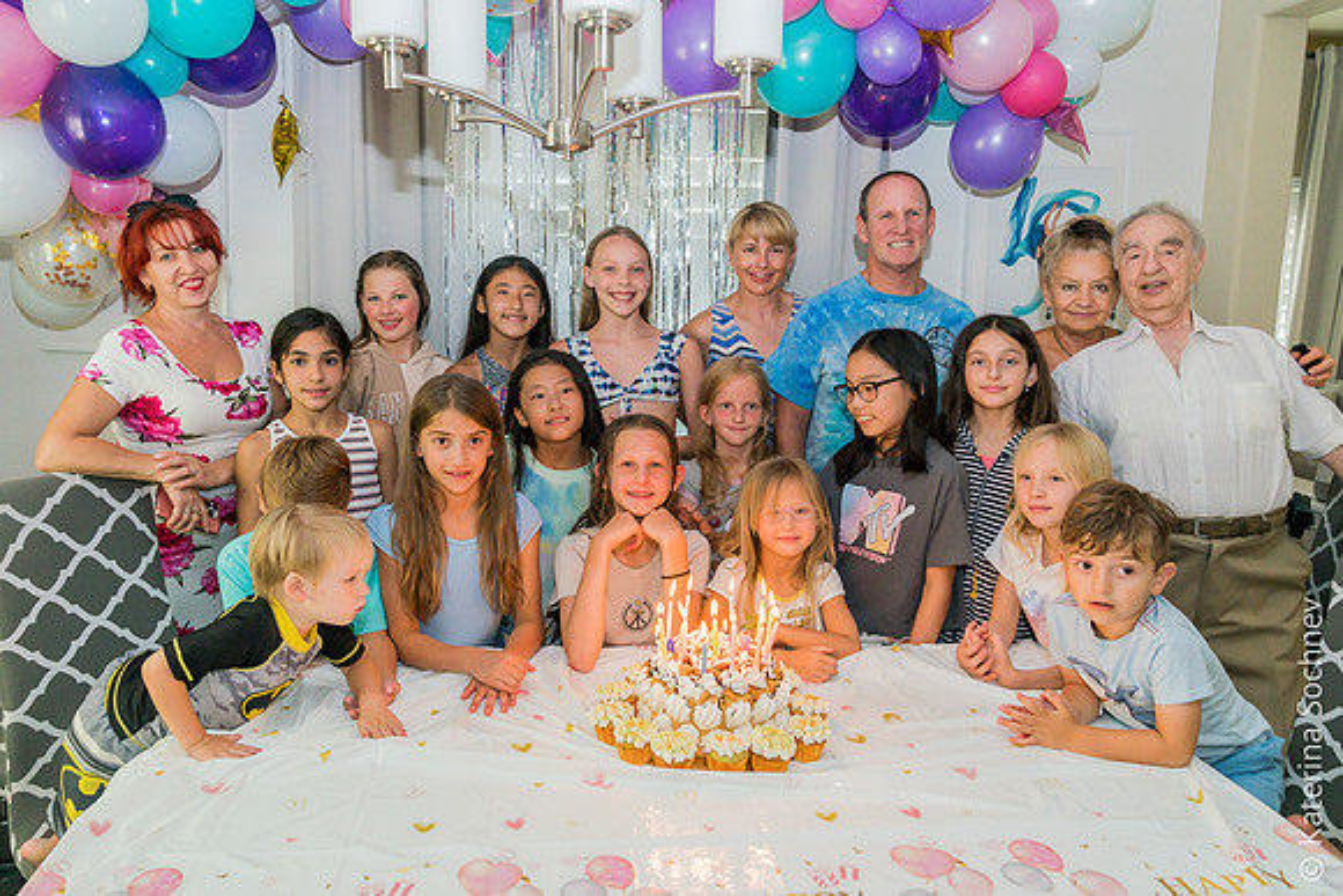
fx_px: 976
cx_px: 638
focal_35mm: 26
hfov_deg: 69.0
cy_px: 426
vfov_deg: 49.3
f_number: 4.5
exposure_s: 1/250
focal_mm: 24
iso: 4000
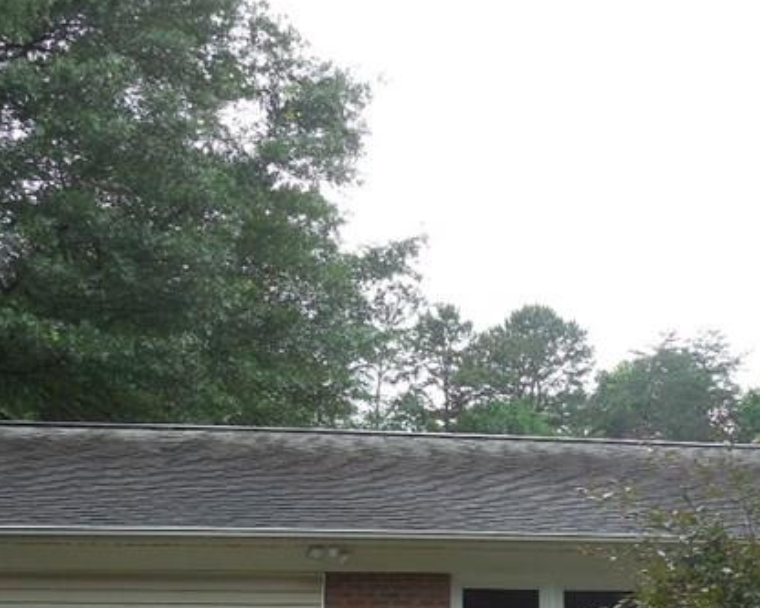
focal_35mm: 84
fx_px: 1890
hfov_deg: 22.5
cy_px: 528
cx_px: 577
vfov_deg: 18.0
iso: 125
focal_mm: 6.3
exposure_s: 1/160
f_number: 3.7
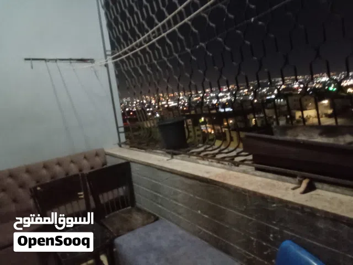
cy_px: 132
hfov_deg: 69.4
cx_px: 176
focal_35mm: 25
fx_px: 255
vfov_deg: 54.9
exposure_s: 1/14.3
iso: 3390
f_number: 1.8
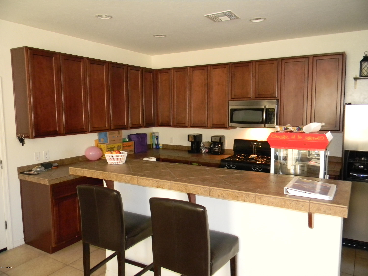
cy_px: 138
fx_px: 298
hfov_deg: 63.4
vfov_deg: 49.7
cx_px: 184
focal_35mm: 28
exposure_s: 1/8.9
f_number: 3.5
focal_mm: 5
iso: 400
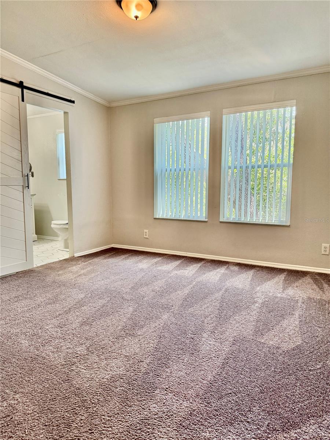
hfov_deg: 56.8
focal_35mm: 24
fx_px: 305
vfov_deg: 71.6
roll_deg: -0.9
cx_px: 165
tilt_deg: -5.4
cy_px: 220
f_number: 1.78
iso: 160
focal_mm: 6.76
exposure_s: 1/120
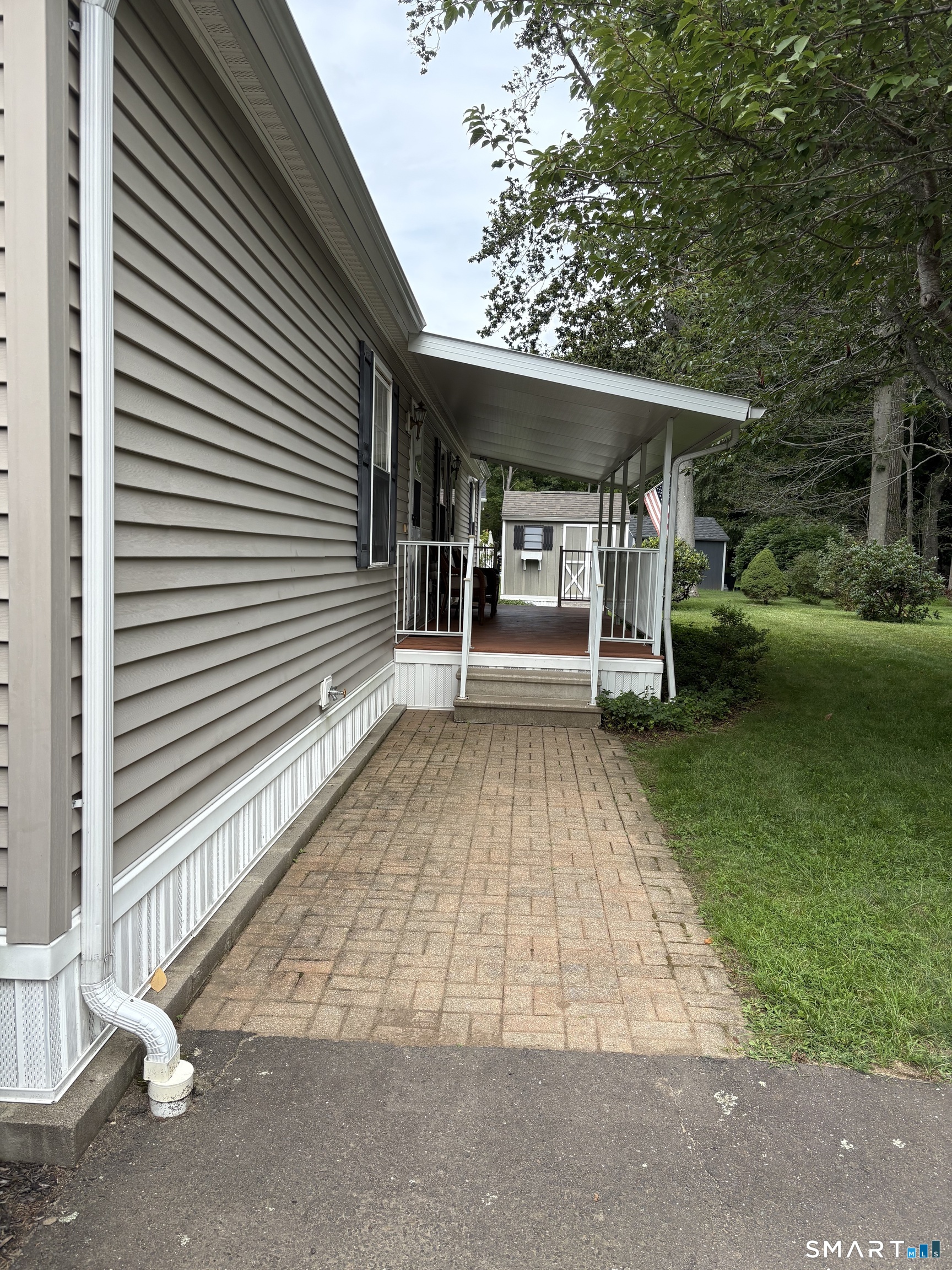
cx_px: 476
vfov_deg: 67.3
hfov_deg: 53.1
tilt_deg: -4.4
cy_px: 635
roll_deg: -1.7
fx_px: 953
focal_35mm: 26
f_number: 1.6
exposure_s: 1/1517
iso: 64
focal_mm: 5.96
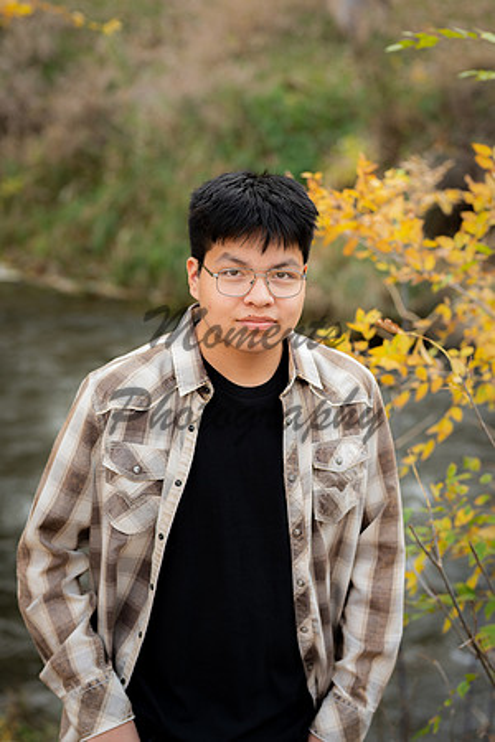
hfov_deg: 16.1
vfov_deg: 23.9
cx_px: 248
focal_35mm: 85
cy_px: 371
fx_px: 1753
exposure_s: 1/125
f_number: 3.5
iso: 200
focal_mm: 85
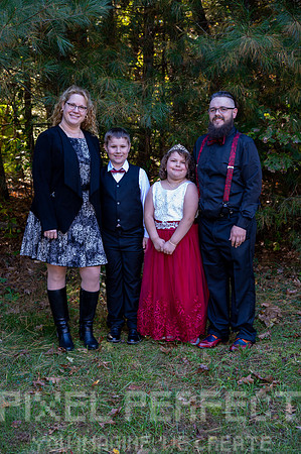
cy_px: 227
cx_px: 150
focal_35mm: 56
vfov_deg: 35.7
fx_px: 704
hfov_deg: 24.1
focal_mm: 56
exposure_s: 1/60
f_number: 5.6
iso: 720
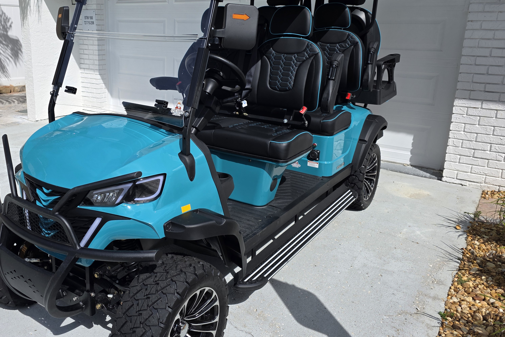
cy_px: 125
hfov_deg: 57.5
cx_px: 171
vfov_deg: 40.8
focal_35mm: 32
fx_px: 449
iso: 64
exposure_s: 1/7944
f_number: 1.7
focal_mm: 6.3
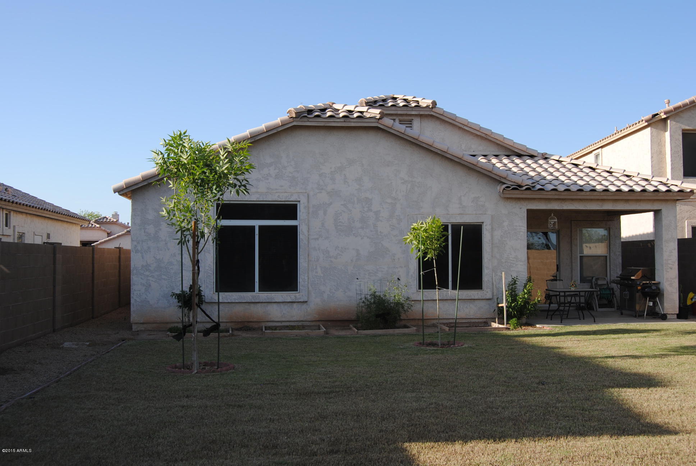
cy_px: 233
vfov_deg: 37.0
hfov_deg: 53.1
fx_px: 697
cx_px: 348
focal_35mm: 36
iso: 100
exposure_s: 1/200
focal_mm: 24
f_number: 7.1
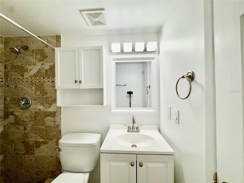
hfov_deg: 102.1
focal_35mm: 14
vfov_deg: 85.7
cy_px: 92
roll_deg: +0.5
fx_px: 99
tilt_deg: +0.2
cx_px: 122
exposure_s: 1/120
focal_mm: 2.22
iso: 100
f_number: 2.2
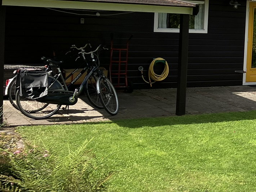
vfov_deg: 18.1
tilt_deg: -1.9
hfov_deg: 21.3
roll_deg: -3.1
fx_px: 599
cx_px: 352
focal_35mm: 81
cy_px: 50
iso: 32
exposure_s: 1/1156
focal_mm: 3.99
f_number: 1.8
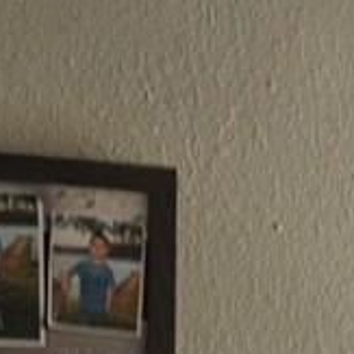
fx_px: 2302
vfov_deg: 8.4
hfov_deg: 8.3
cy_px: 643
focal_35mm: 199
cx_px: 721
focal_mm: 6.3
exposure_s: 1/120
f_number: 1.7
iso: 200
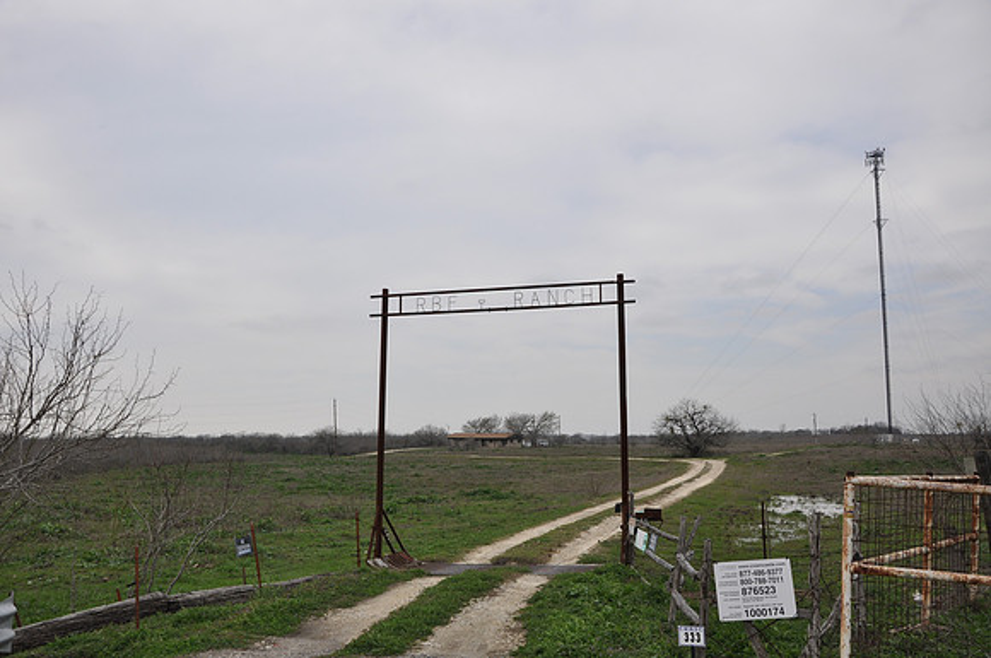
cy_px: 329
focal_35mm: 33
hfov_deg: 57.3
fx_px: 907
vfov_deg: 39.9
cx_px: 496
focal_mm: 22
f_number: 7.1
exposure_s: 1/200
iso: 200
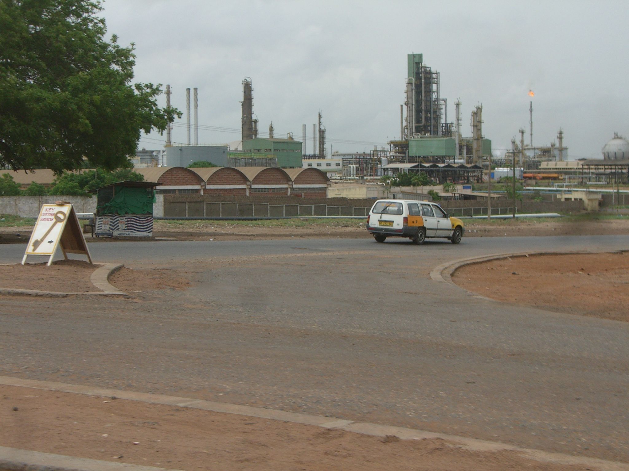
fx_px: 1435
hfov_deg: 24.7
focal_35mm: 79
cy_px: 236
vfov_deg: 18.7
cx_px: 314
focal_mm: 12.8
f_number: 6.5
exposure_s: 1/250
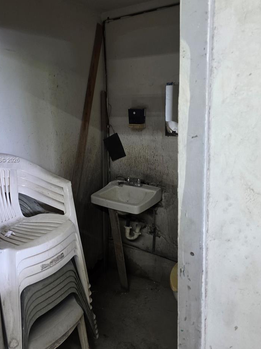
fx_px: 302
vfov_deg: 59.9
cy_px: 160
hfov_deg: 46.7
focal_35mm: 30
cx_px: 119
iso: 250
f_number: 1.7
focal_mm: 6.3
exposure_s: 1/120
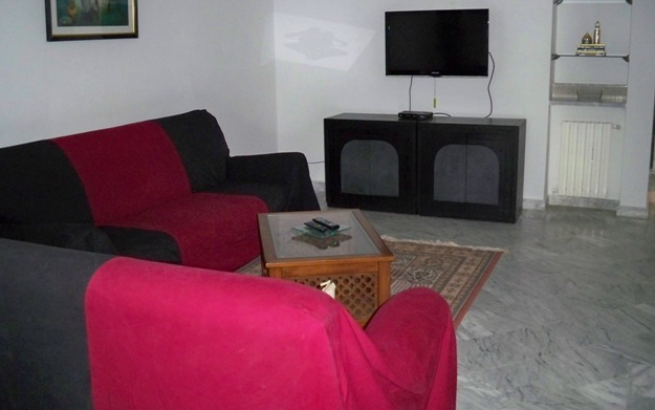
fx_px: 679
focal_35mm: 38
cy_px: 177
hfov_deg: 51.5
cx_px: 323
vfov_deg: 33.6
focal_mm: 6.3
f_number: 3.1
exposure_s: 1/60
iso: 400
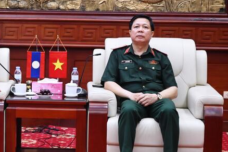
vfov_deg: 10.1
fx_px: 861
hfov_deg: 15.0
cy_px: 79
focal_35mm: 136
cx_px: 41
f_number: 4
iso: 2200
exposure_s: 1/125
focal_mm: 70
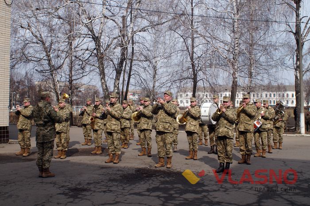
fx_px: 361
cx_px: 155
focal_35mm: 42
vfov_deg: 31.9
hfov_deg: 46.4
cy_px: 103
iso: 100
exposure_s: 1/125
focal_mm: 28
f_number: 10
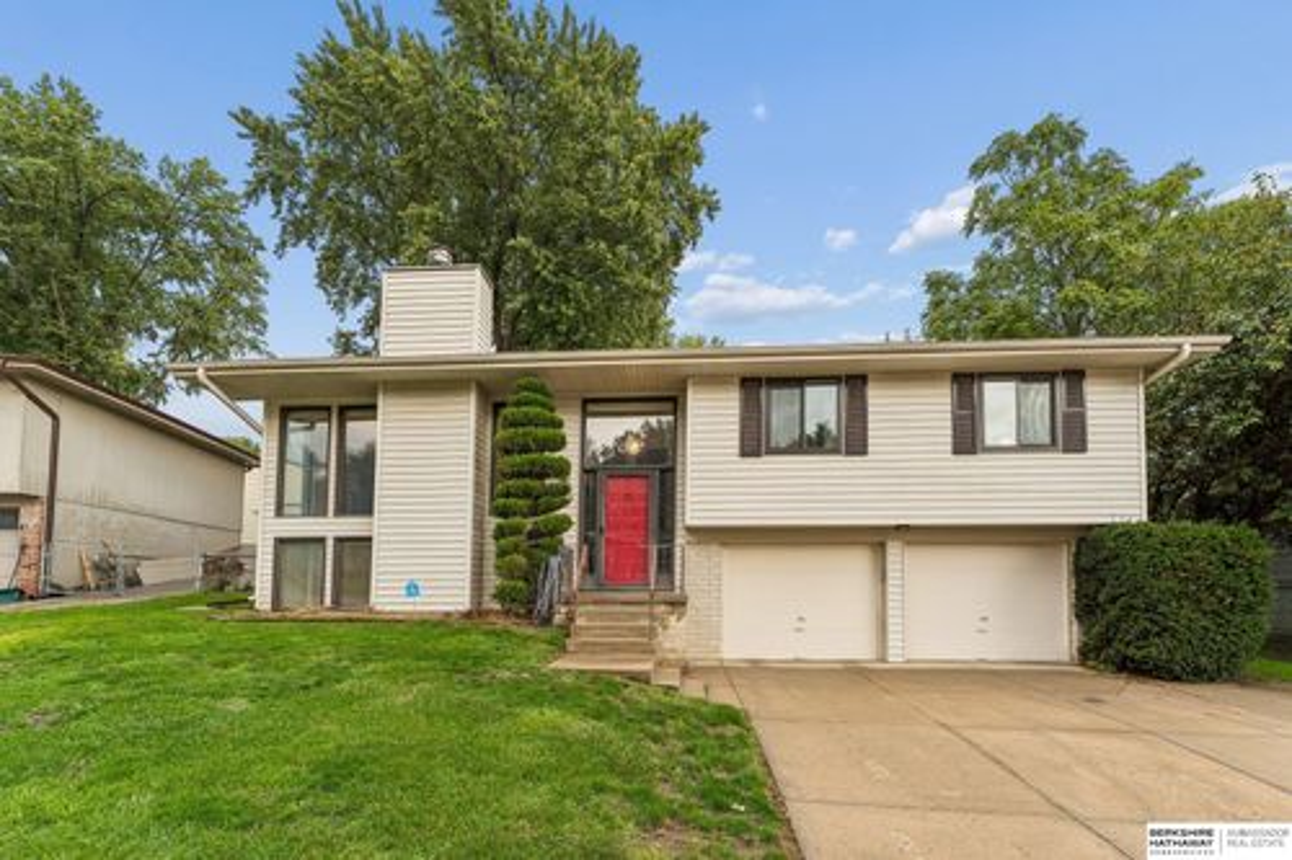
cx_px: 646
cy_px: 430
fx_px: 502
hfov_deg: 104.3
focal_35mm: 14
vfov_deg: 81.2
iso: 200
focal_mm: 14
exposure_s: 1/80
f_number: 8
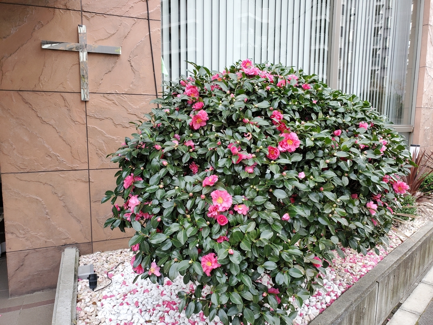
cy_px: 162
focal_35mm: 26
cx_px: 216
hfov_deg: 67.3
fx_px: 325
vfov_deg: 53.1
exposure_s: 1/100
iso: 160
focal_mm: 4.3
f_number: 2.4
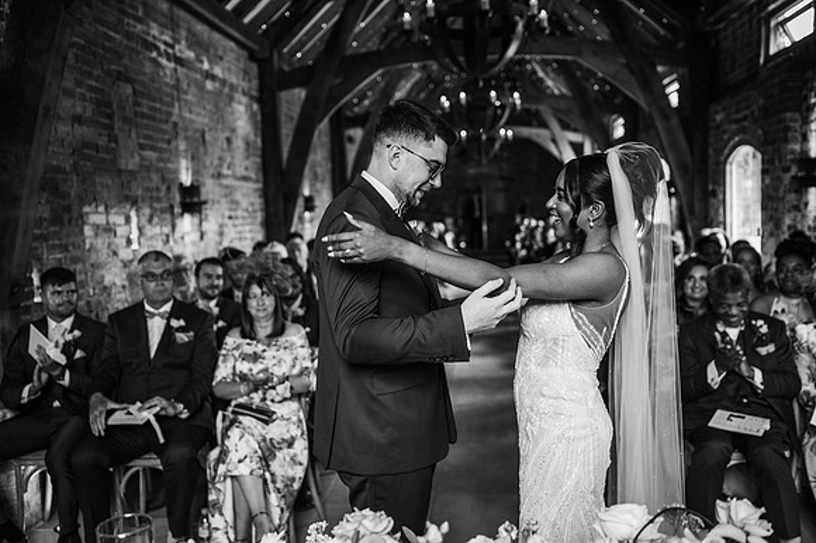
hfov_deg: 54.5
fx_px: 793
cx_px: 408
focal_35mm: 35
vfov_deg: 37.8
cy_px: 272
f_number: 2.2
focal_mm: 35
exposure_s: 1/200
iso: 640
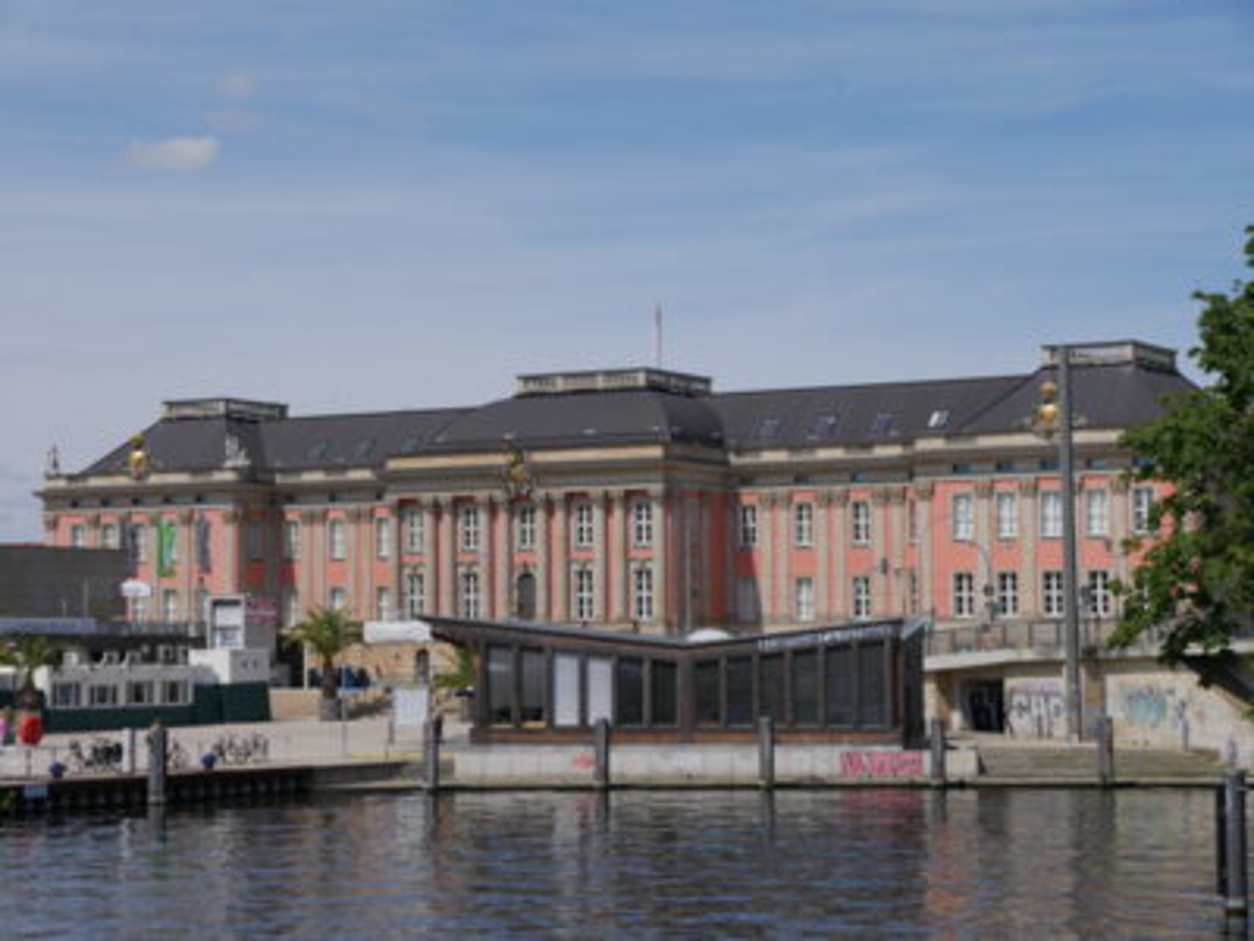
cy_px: 470
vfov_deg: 17.6
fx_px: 3043
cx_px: 627
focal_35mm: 84
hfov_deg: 23.3
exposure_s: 1/640
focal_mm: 42
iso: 200
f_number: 10
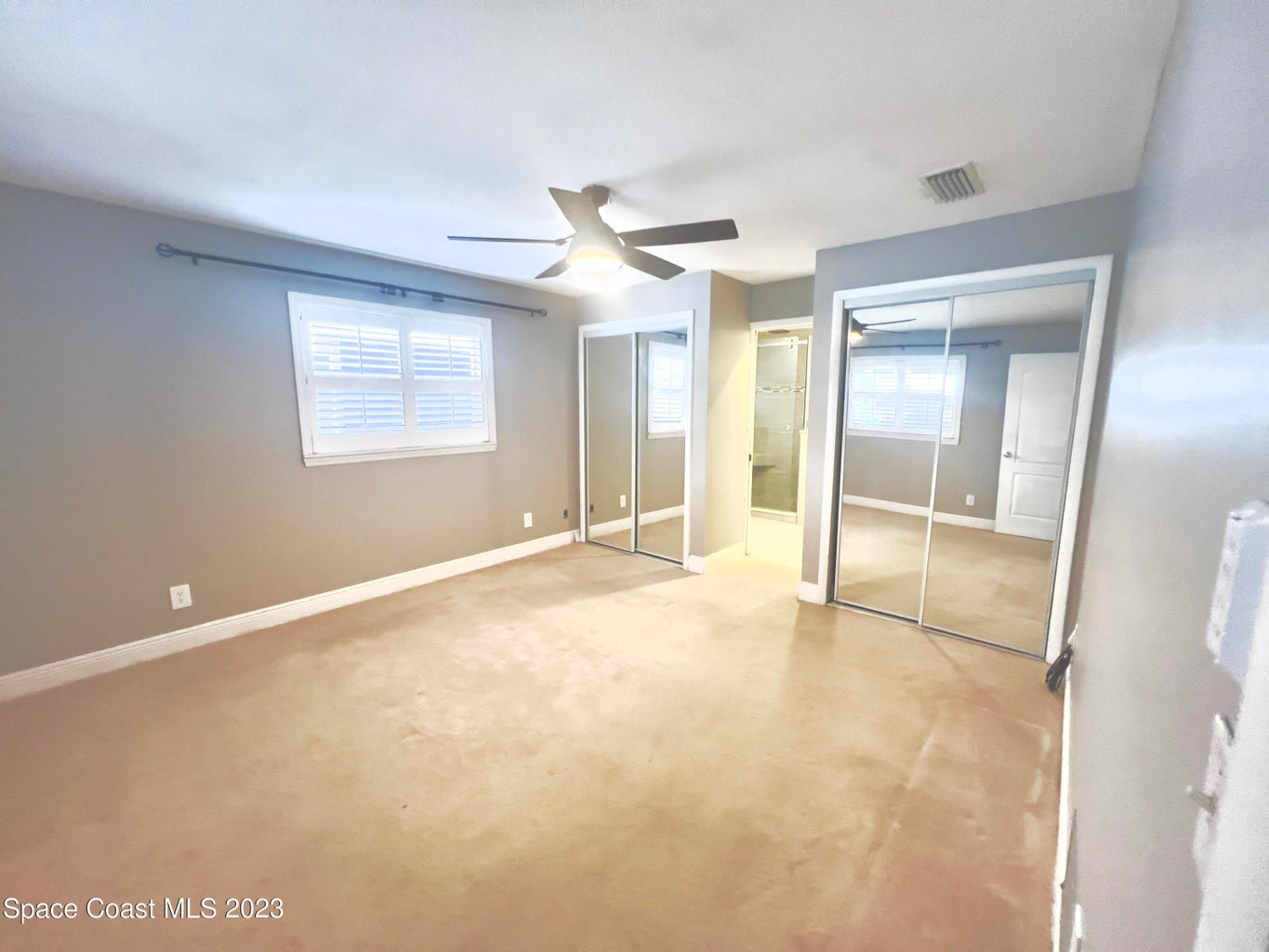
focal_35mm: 13
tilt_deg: -8.7
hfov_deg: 106.2
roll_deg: -0.1
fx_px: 477
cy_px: 476
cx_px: 634
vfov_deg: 89.9
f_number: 1.8
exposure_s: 1/60
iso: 250
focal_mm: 1.57
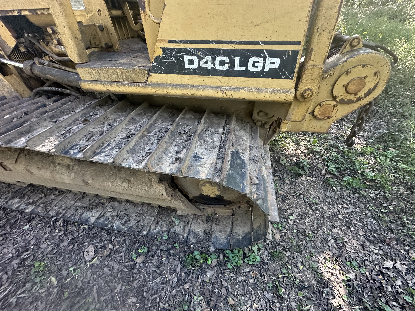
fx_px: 168
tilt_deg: -38.1
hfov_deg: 102.1
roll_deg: +9.6
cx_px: 208
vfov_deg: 85.7
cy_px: 156
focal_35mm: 14
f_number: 2.2
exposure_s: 1/99
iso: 250
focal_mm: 2.22
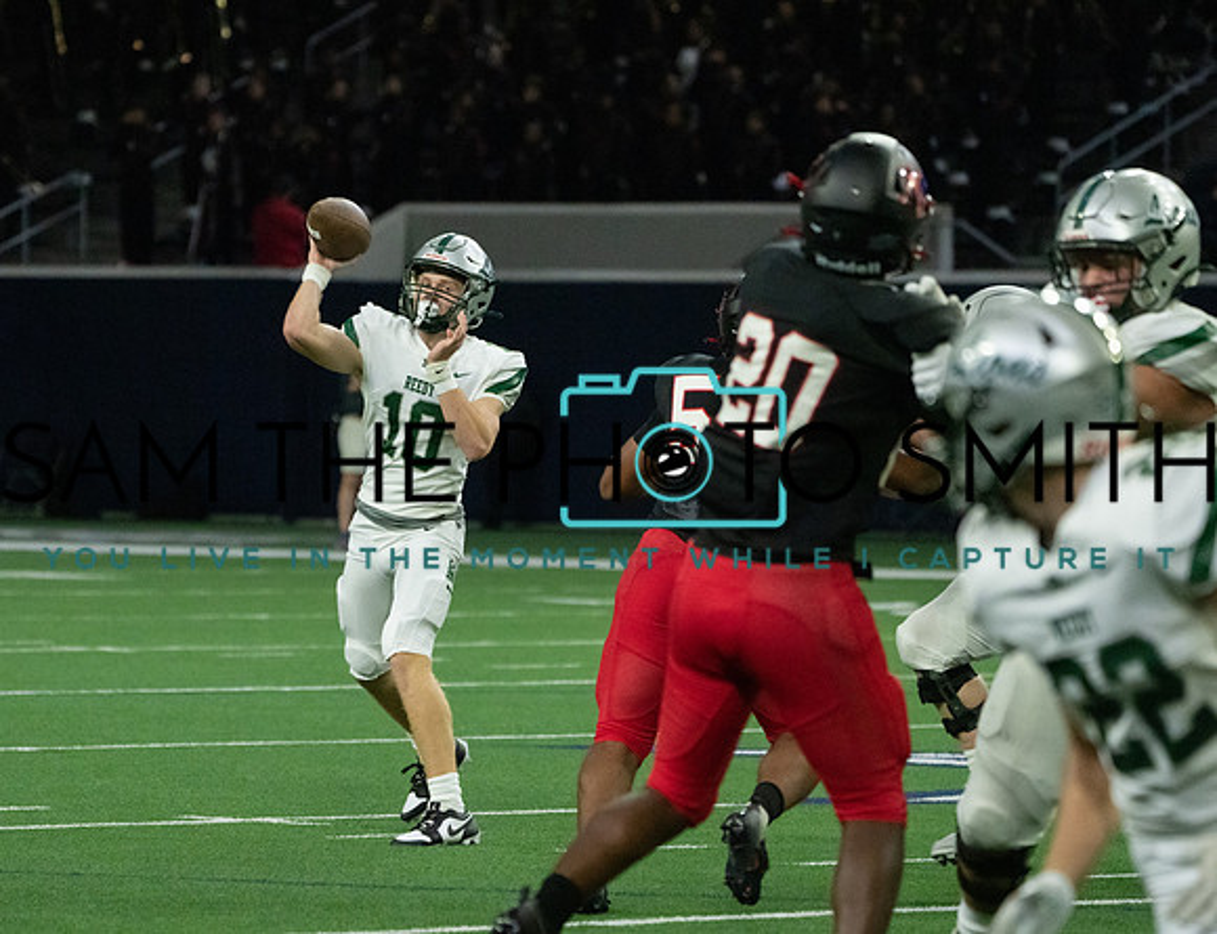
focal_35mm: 282
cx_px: 476
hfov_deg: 7.0
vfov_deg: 5.4
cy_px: 494
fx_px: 9982
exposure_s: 1/1000
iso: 10000
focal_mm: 235
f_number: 5.6
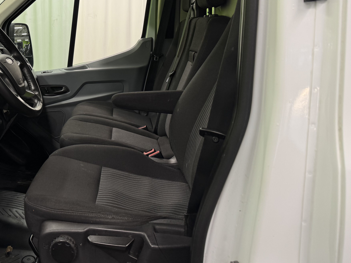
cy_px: 71
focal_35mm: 39
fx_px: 395
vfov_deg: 36.1
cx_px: 71
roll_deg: +1.2
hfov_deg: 45.5
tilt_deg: -6.2
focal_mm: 6.76
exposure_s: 1/100
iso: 80
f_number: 1.78
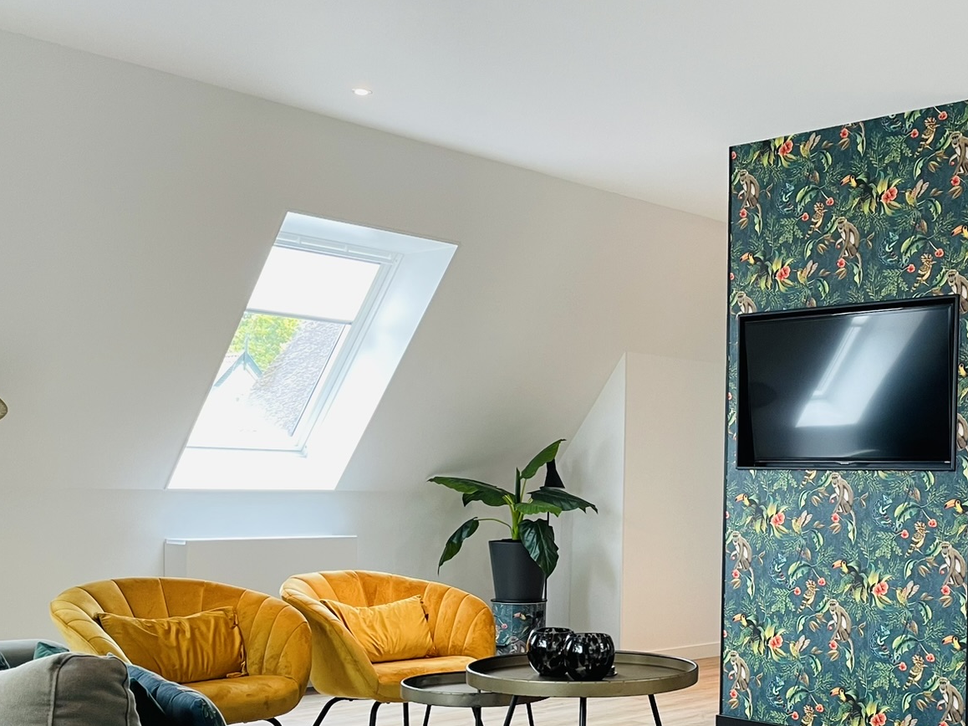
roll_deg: -1.0
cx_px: 767
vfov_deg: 31.2
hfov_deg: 39.7
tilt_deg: -0.4
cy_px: 507
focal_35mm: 46
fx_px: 1286
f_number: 1.6
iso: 64
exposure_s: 1/50
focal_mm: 4.2
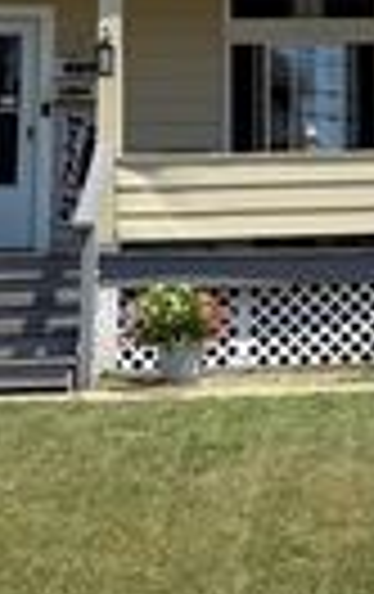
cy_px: 101
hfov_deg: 13.1
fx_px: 1559
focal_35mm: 96
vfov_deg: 21.3
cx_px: 505
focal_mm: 6.76
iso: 80
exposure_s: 1/3953
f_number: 1.78
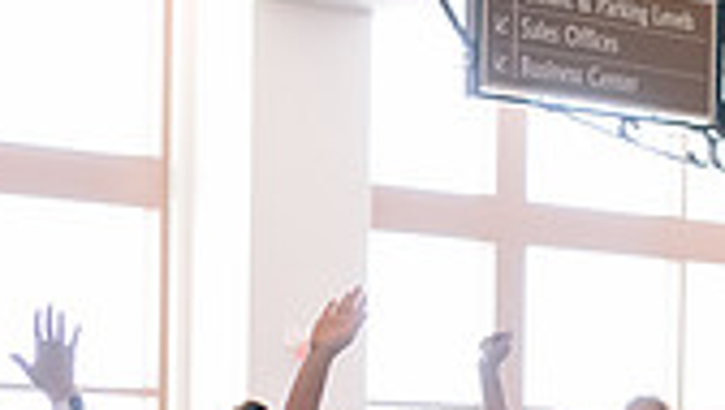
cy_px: 641
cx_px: 462
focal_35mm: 160
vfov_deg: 7.5
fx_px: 3080
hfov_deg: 13.4
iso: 1600
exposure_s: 1/320
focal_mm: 35
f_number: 2.5
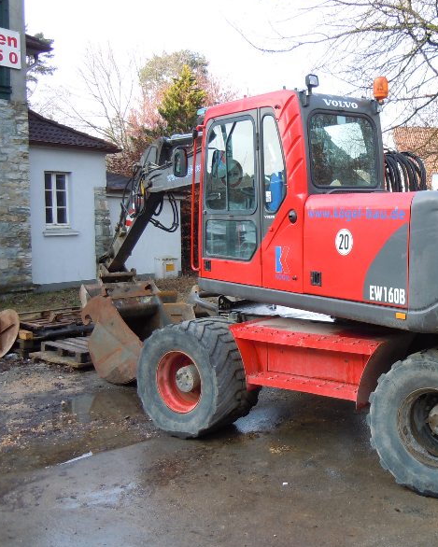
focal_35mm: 40
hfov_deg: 36.2
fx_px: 648
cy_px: 270
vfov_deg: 45.8
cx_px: 346
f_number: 3.5
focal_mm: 5.4
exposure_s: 1/125
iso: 100
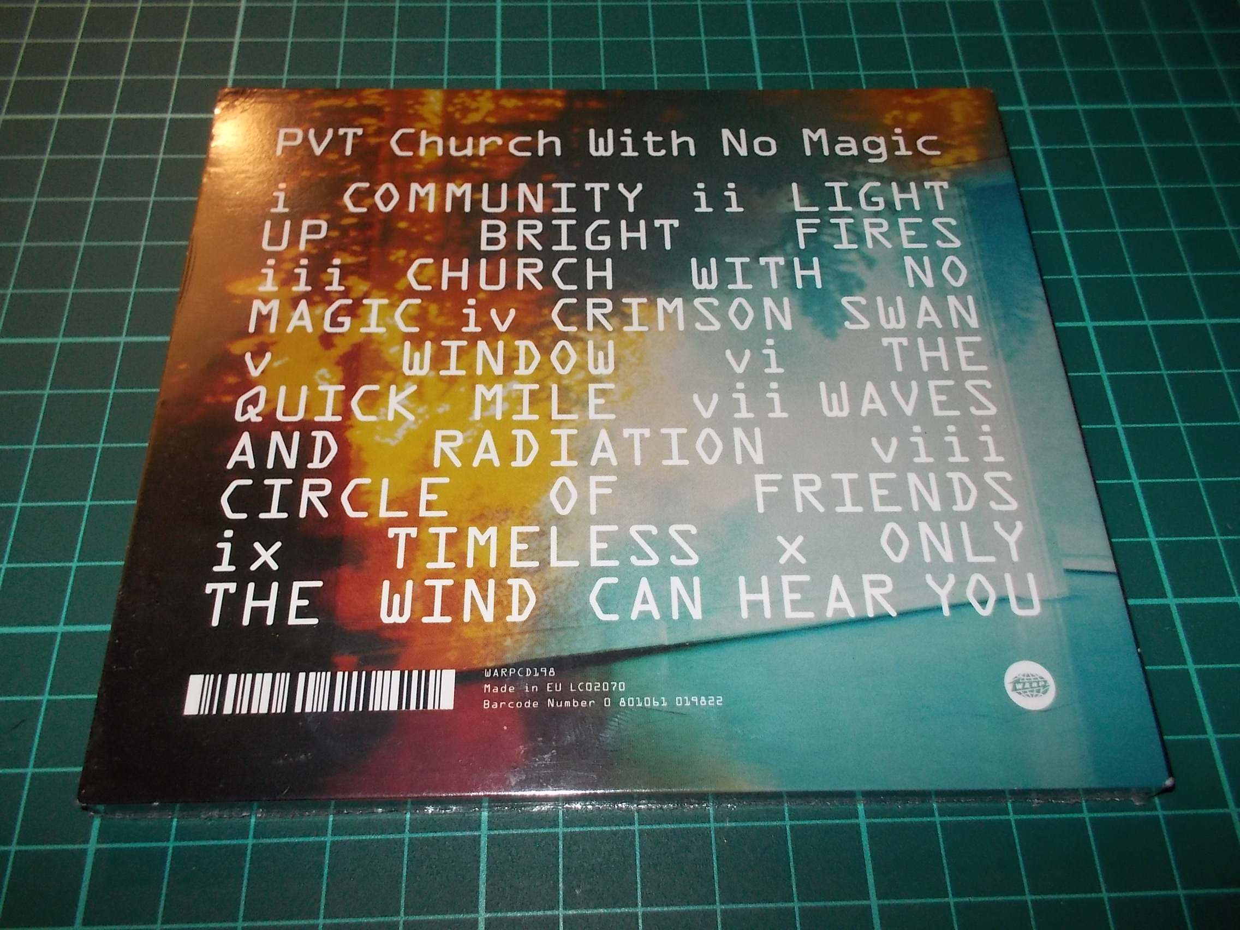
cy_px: 465
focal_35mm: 29
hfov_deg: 61.7
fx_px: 1039
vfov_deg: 48.2
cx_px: 620
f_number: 3.3
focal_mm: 4.1
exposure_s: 1/30
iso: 200
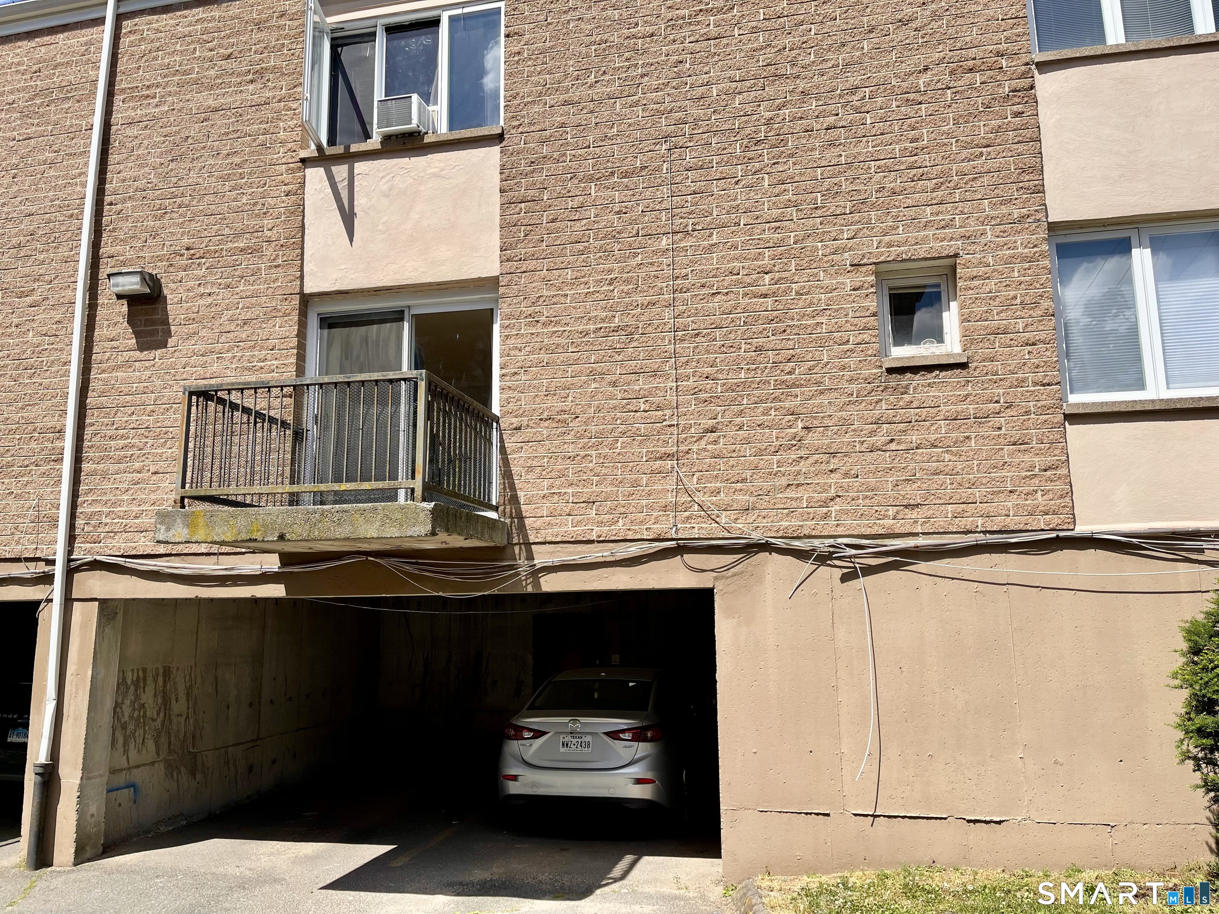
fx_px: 880
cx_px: 610
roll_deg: +0.7
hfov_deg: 69.4
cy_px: 457
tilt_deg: +9.1
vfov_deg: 54.9
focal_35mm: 25
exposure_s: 1/2717
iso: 32
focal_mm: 5.1
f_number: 1.6
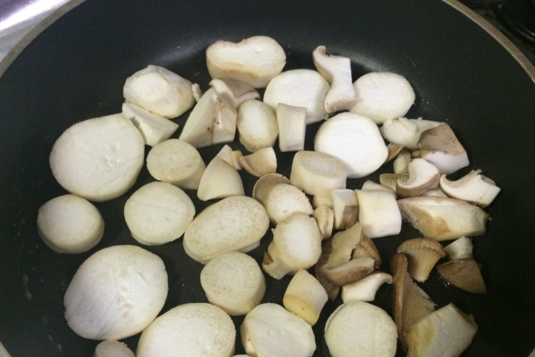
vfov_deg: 41.0
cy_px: 210
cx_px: 265
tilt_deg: -61.6
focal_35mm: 32
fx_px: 476
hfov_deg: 58.7
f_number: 2.2
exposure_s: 1/30
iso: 250
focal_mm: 4.15
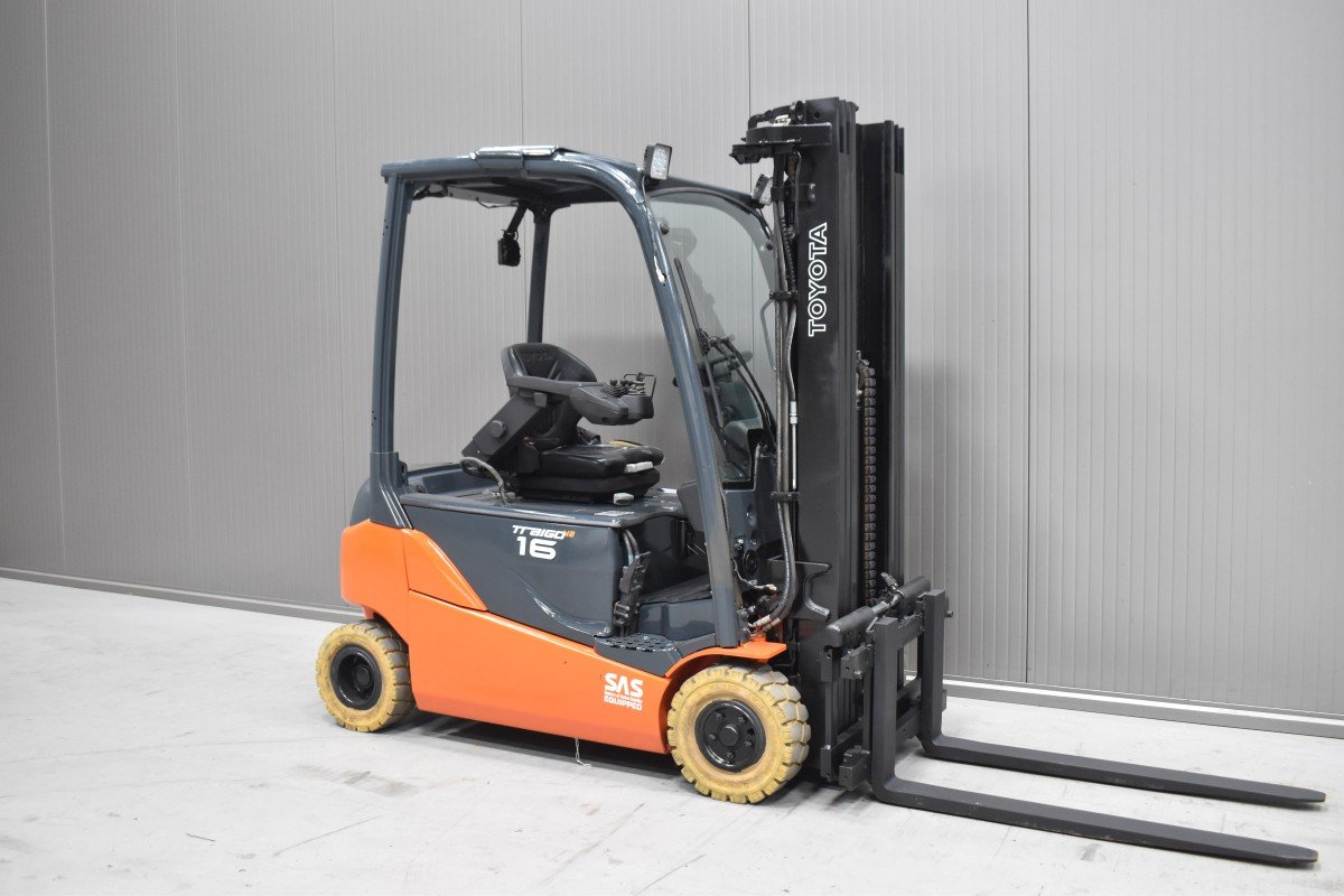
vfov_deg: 40.0
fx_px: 1232
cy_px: 448
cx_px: 672
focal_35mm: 33
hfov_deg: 57.2
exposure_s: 1/30
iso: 1600
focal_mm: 22
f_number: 4.5
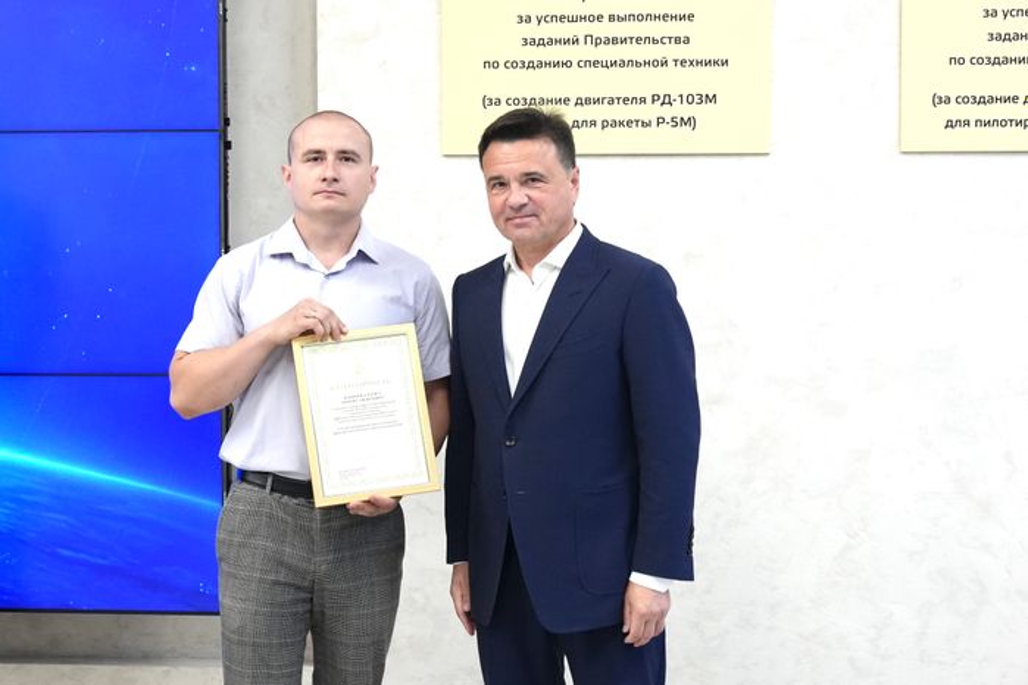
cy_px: 342
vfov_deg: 26.0
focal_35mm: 52
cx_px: 514
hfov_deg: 38.2
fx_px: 1485
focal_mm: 35
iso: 3200
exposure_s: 1/160
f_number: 5.6
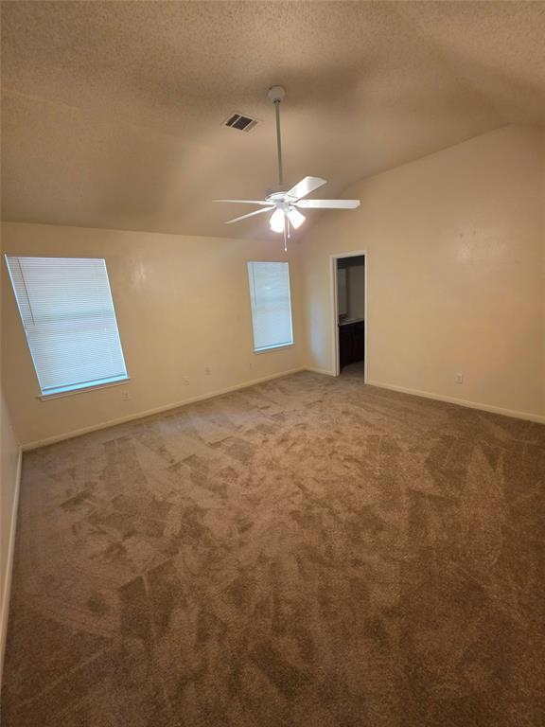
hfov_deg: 89.9
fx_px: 273
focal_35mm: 13
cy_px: 364
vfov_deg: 106.2
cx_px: 272
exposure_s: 1/60
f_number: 1.9
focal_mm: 2.2
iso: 200
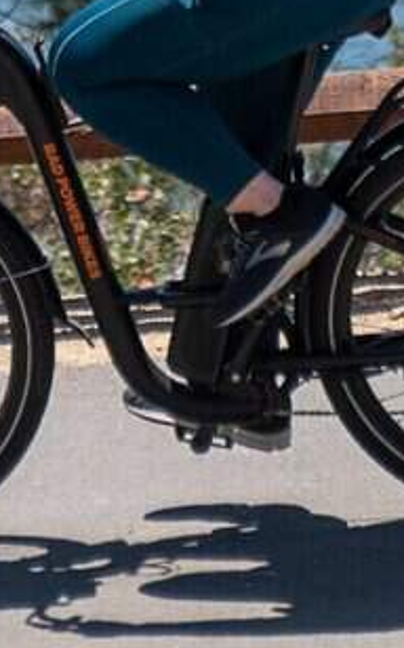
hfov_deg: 1.1
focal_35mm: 1191
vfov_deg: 1.8
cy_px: -162
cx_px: 364
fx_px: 21021
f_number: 5.6
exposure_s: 1/800
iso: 200
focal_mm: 300
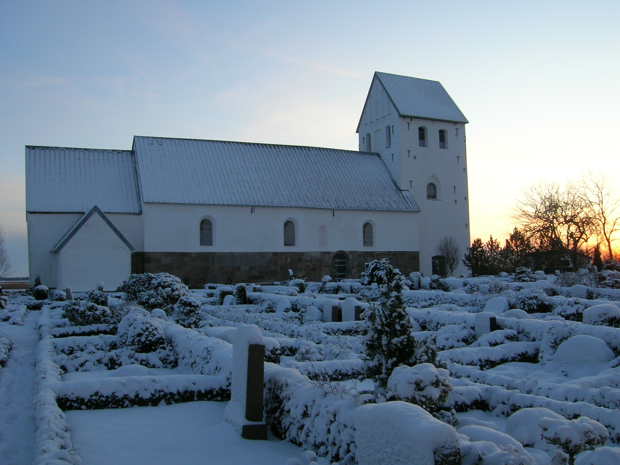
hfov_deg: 54.0
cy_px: 232
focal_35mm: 34
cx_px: 310
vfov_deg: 41.8
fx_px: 609
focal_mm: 5.7
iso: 50
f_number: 4.9
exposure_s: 1/30.6
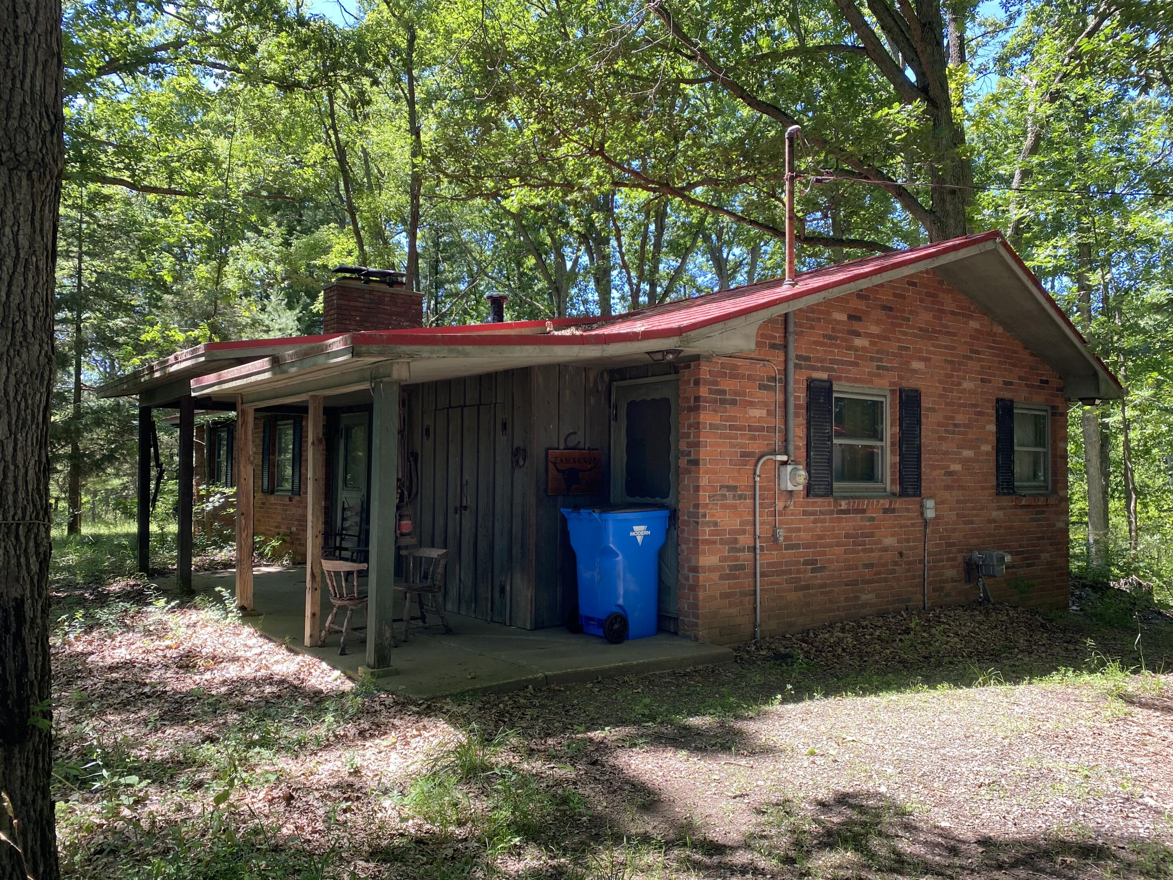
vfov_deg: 51.4
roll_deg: -0.2
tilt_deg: +1.3
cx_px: 583
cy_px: 451
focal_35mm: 27
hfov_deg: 65.3
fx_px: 915
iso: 32
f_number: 1.8
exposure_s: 1/158
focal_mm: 4.25
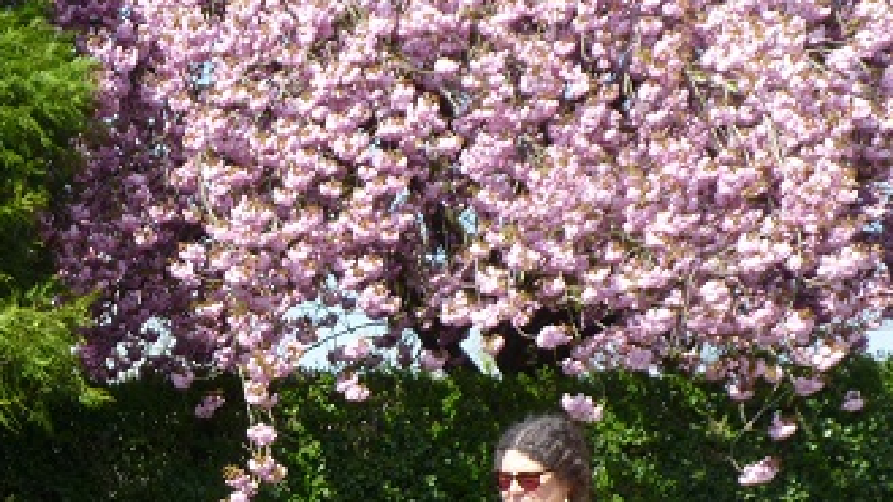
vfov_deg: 11.8
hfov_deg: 20.7
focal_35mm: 100
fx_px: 2368
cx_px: 5
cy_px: 659
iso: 80
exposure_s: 1/250
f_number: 4.5
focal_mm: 7.4
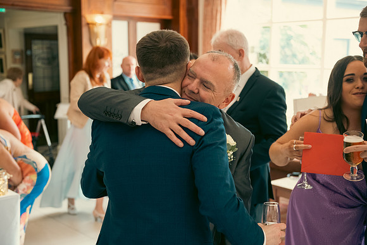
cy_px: 122
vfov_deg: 28.1
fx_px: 489
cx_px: 184
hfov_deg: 41.1
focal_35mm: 48
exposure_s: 1/160
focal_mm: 48
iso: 800
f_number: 3.5
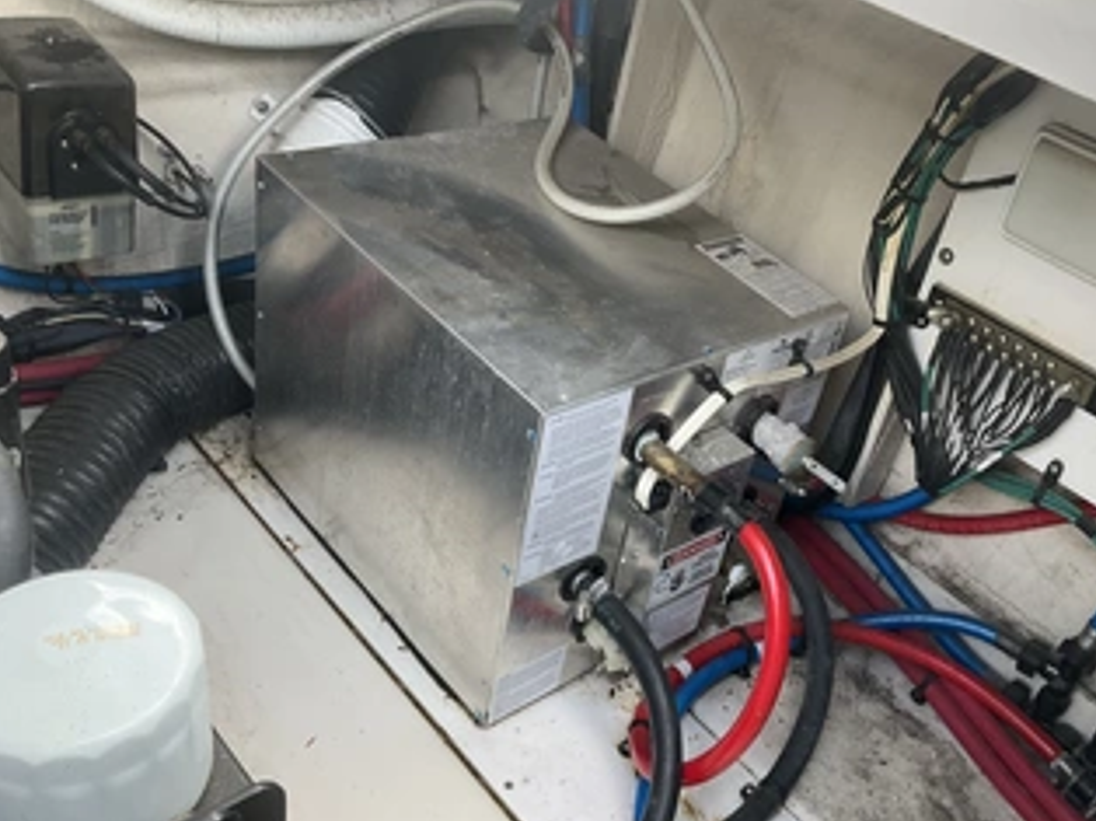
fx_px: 1171
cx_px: 691
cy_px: 433
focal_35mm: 37
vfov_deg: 38.6
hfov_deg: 49.6
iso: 25
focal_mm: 3
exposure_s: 1/122
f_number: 1.8
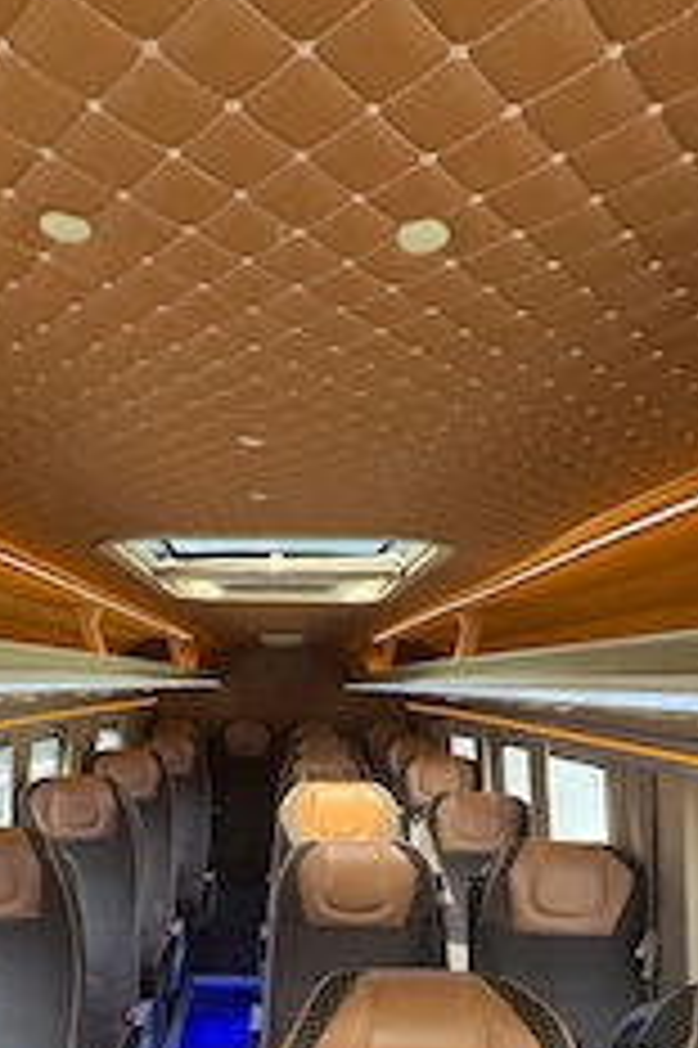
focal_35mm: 25
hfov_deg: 50.6
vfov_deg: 66.8
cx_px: 257
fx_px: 728
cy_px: 792
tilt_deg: -6.5
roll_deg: -3.9
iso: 200
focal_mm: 2.22
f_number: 2.2
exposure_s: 1/99
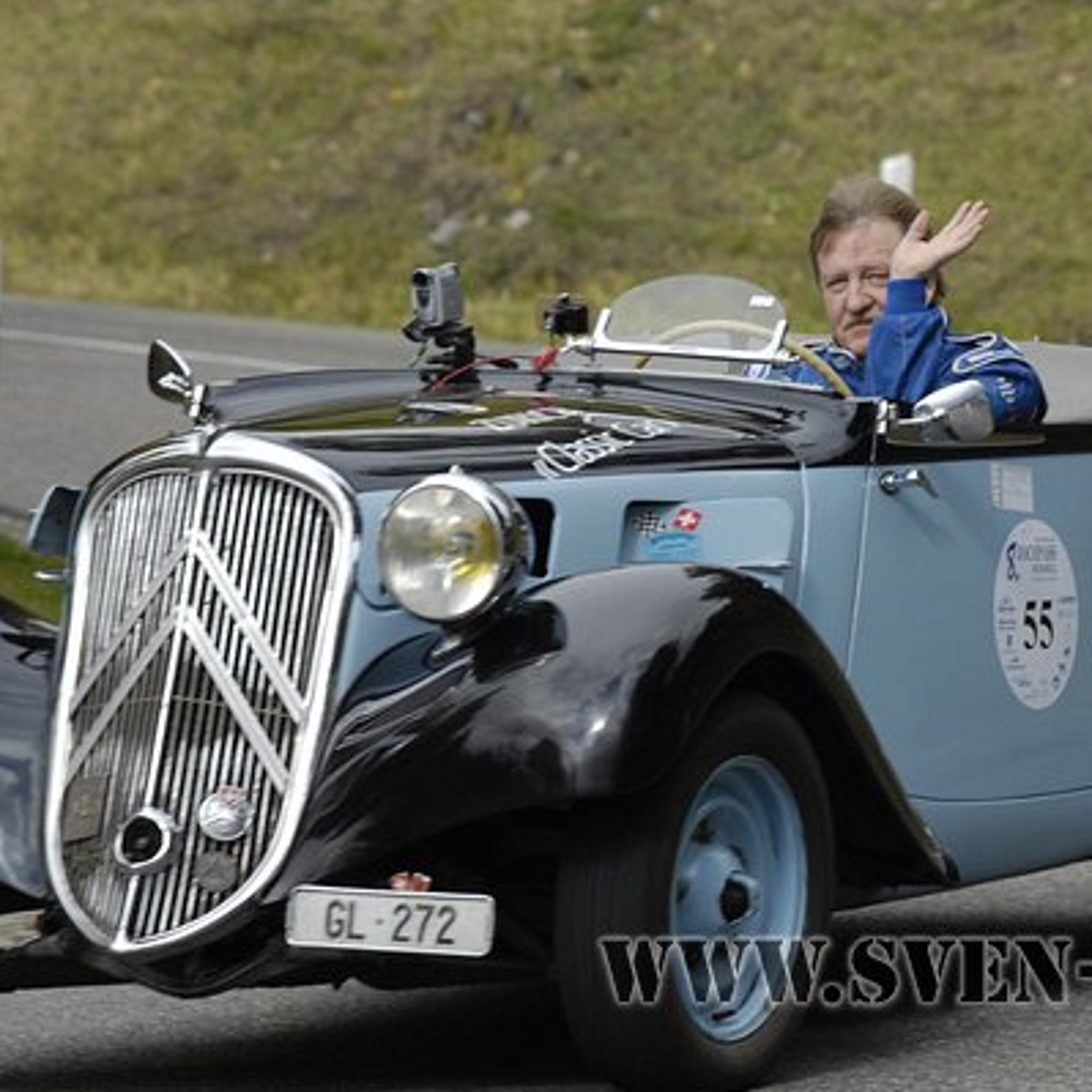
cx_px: 802
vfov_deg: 6.5
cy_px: 530
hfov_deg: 6.5
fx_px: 9553
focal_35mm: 268
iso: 200
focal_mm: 135
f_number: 7.1
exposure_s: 1/350
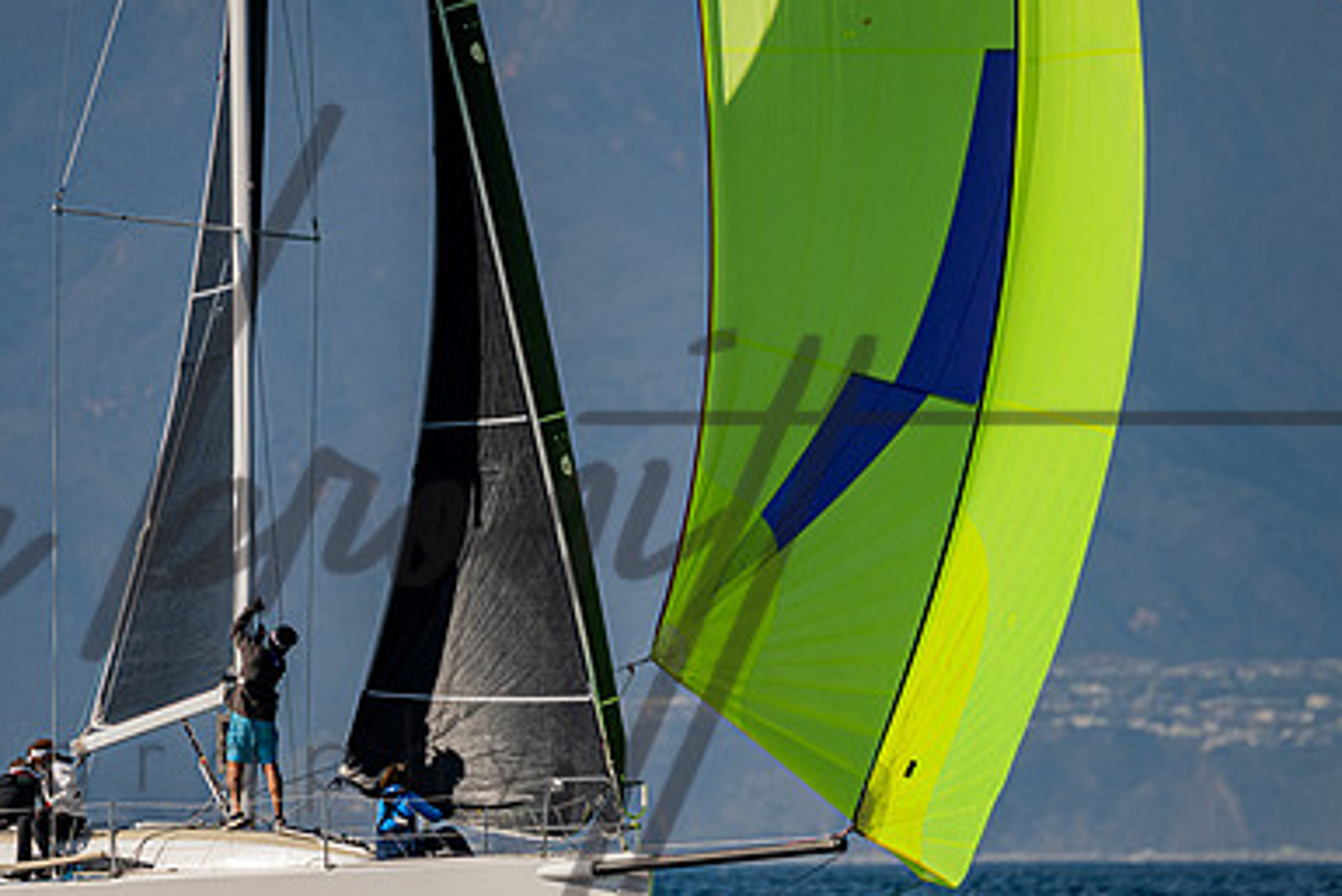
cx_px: 534
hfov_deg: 2.9
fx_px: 26066
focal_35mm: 699
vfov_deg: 2.0
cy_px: 605
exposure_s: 1/4000
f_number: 5.6
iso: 400
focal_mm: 400
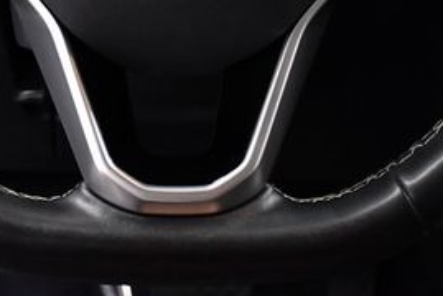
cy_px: -17
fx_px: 1404
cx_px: 178
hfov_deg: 17.9
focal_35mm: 114
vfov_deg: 11.9
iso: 2500
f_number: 4
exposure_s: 1/250
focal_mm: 32
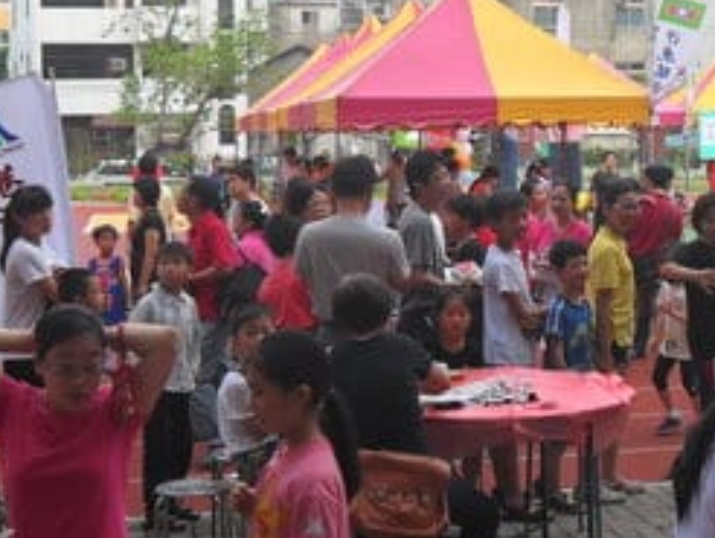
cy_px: 234
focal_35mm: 71
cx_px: 549
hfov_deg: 27.0
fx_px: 1468
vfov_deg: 20.7
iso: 100
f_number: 8.9
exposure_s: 1/90
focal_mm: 6.2
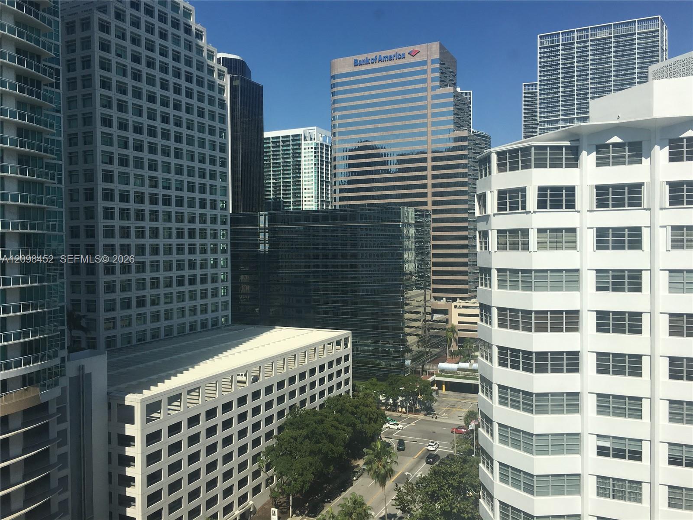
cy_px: 260
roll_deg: +0.2
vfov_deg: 48.2
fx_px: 581
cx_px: 346
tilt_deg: -0.3
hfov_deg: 61.7
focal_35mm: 29
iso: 25
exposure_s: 1/1709
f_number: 2.2
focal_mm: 4.15
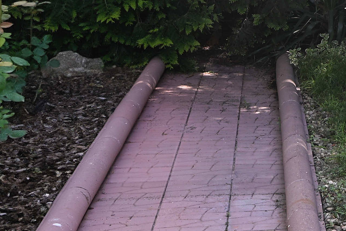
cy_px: -194
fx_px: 1048
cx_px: 718
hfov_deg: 14.9
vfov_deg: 11.6
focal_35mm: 109
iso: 100
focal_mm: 23
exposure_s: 1/30
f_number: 9
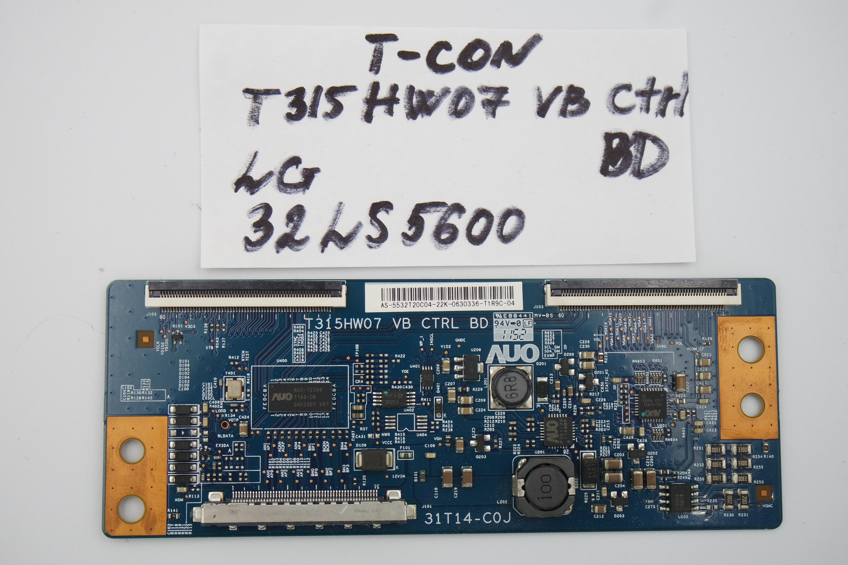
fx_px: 1131
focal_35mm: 48
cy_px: 282
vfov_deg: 28.1
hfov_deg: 41.1
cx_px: 424
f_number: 4.5
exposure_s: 1/125
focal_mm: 18
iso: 160
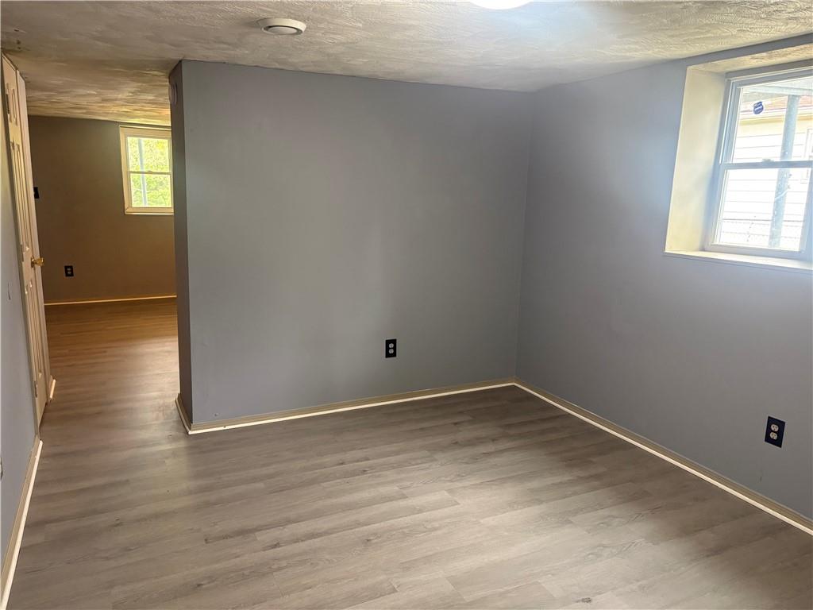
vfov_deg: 53.1
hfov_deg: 67.3
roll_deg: -0.7
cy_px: 305
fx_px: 611
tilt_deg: -11.7
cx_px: 406
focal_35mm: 26
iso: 200
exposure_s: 1/60
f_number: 1.6
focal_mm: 5.96
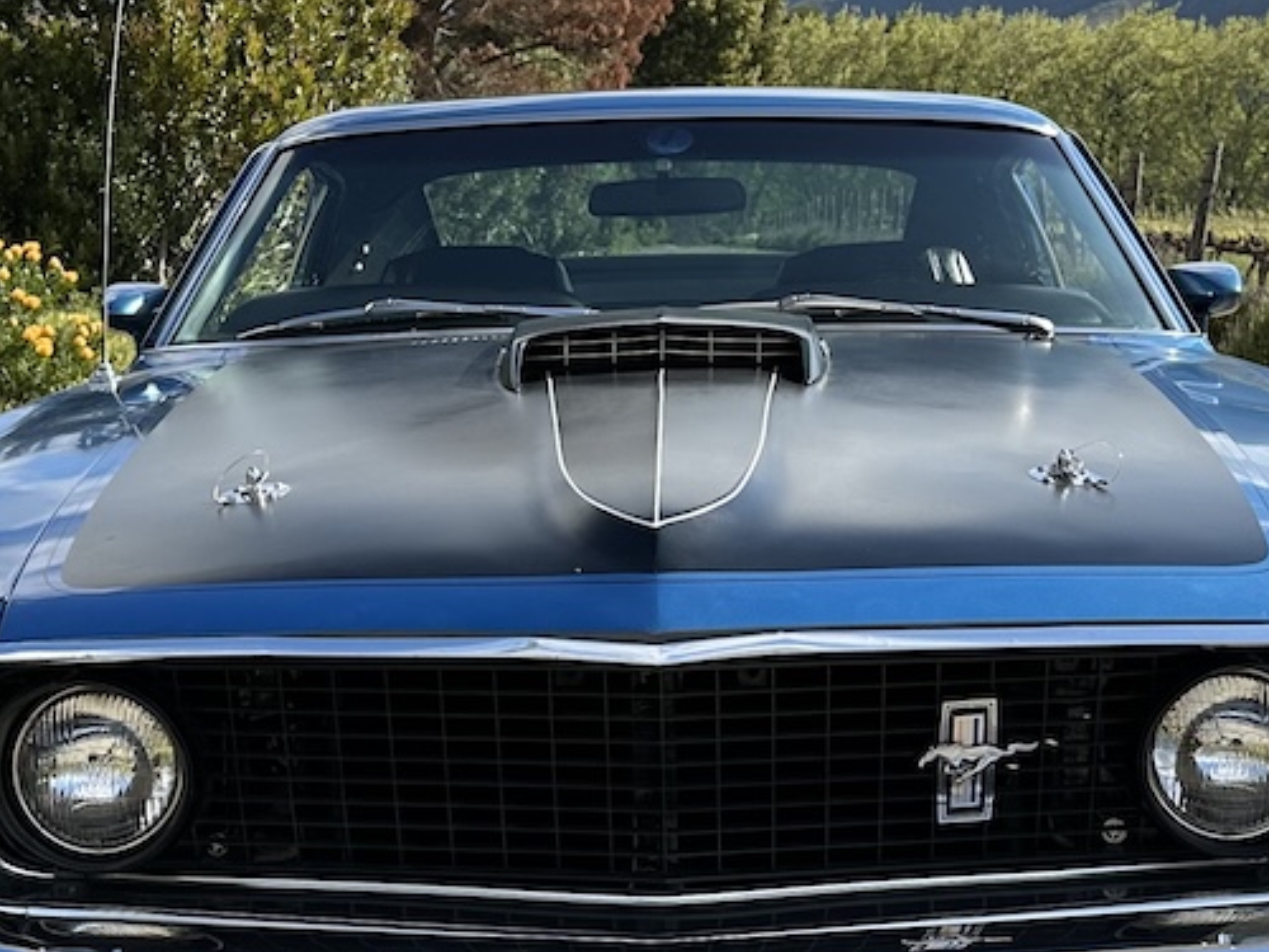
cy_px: 451
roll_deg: +1.4
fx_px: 2493
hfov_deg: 28.6
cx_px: 621
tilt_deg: -4.2
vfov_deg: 21.6
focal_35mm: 68
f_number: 1.78
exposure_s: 1/2967
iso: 80
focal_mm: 6.86
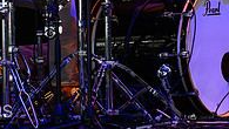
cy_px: -76
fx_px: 5687
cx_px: 175
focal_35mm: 936
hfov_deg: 2.3
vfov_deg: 1.3
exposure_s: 1/125
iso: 2500
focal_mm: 200
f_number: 8
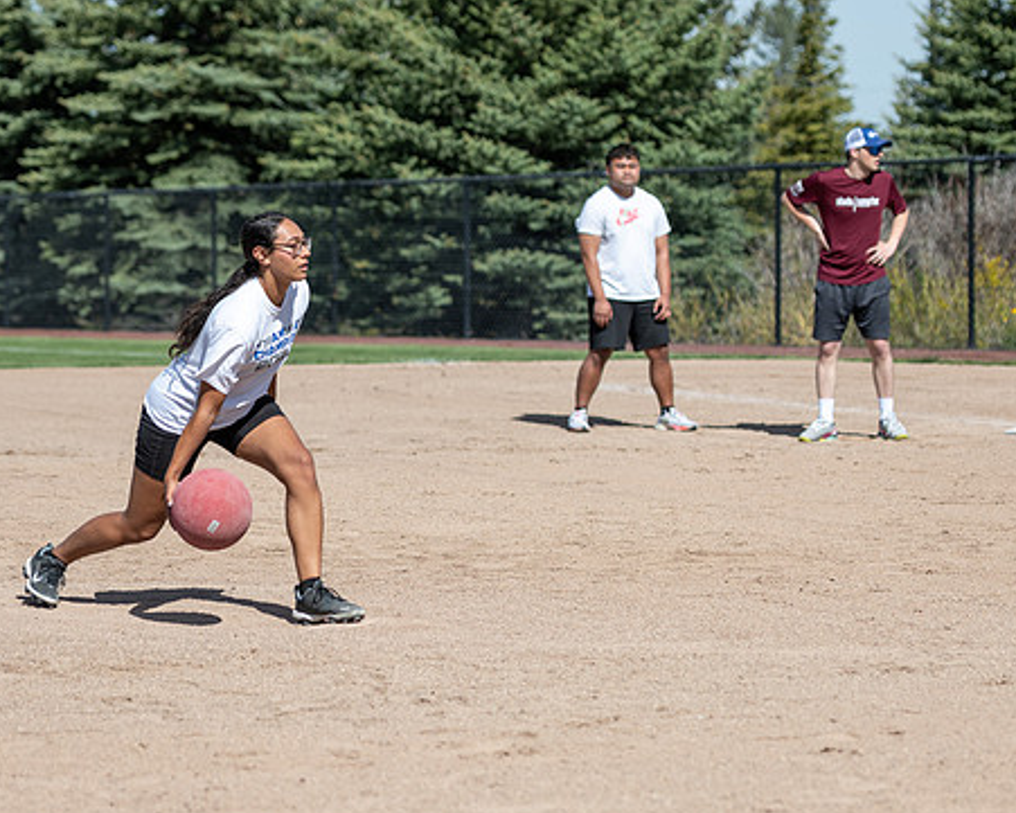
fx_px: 4752
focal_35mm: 158
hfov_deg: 12.2
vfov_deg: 9.8
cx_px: 547
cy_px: 419
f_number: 2.8
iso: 64
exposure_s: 1/2000
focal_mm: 98
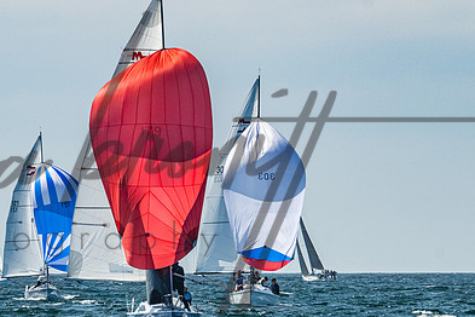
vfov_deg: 2.4
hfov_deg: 3.6
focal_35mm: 576
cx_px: 272
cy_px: 105
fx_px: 7599
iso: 400
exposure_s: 1/640
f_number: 10
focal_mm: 200
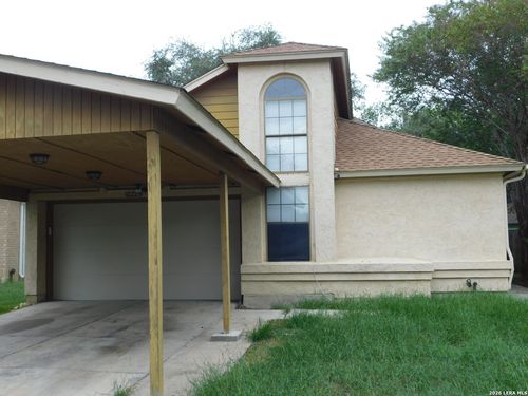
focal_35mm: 40
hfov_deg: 46.8
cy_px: 198
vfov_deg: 36.0
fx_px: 610
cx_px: 264
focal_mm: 7.1
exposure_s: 1/200
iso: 125
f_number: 3.6
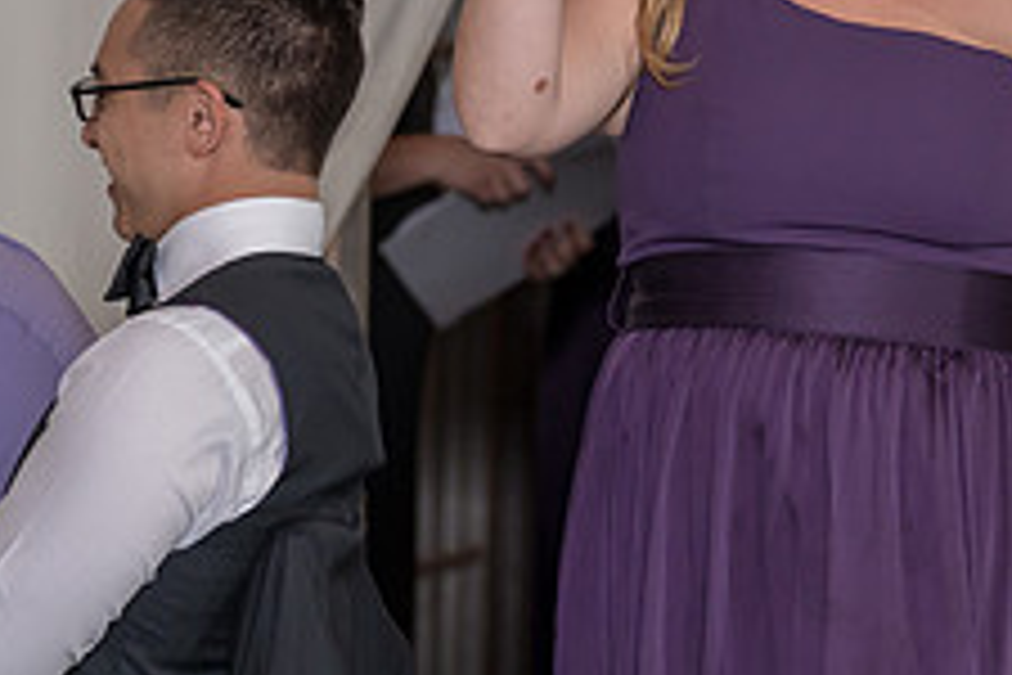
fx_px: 12199
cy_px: 91
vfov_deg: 3.2
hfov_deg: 4.7
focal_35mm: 434
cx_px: 1131
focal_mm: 151
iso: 2000
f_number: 4.5
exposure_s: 1/200
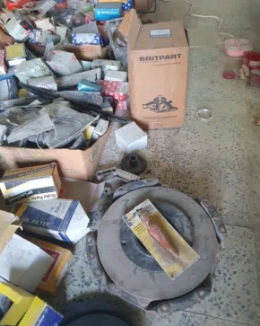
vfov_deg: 62.2
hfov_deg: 51.5
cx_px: 129
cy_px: 165
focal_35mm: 28
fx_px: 270
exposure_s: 1/50
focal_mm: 4.32
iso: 500
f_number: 1.5
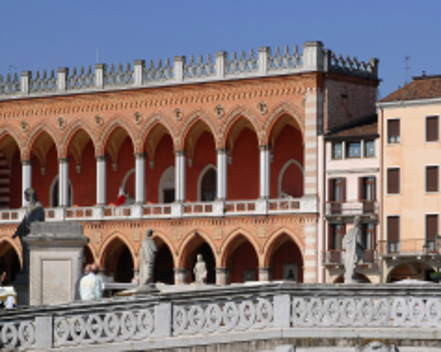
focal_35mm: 139
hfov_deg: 13.8
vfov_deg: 11.1
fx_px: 1810
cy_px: 243
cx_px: 359
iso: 100
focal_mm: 55
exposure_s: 1/160
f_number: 13
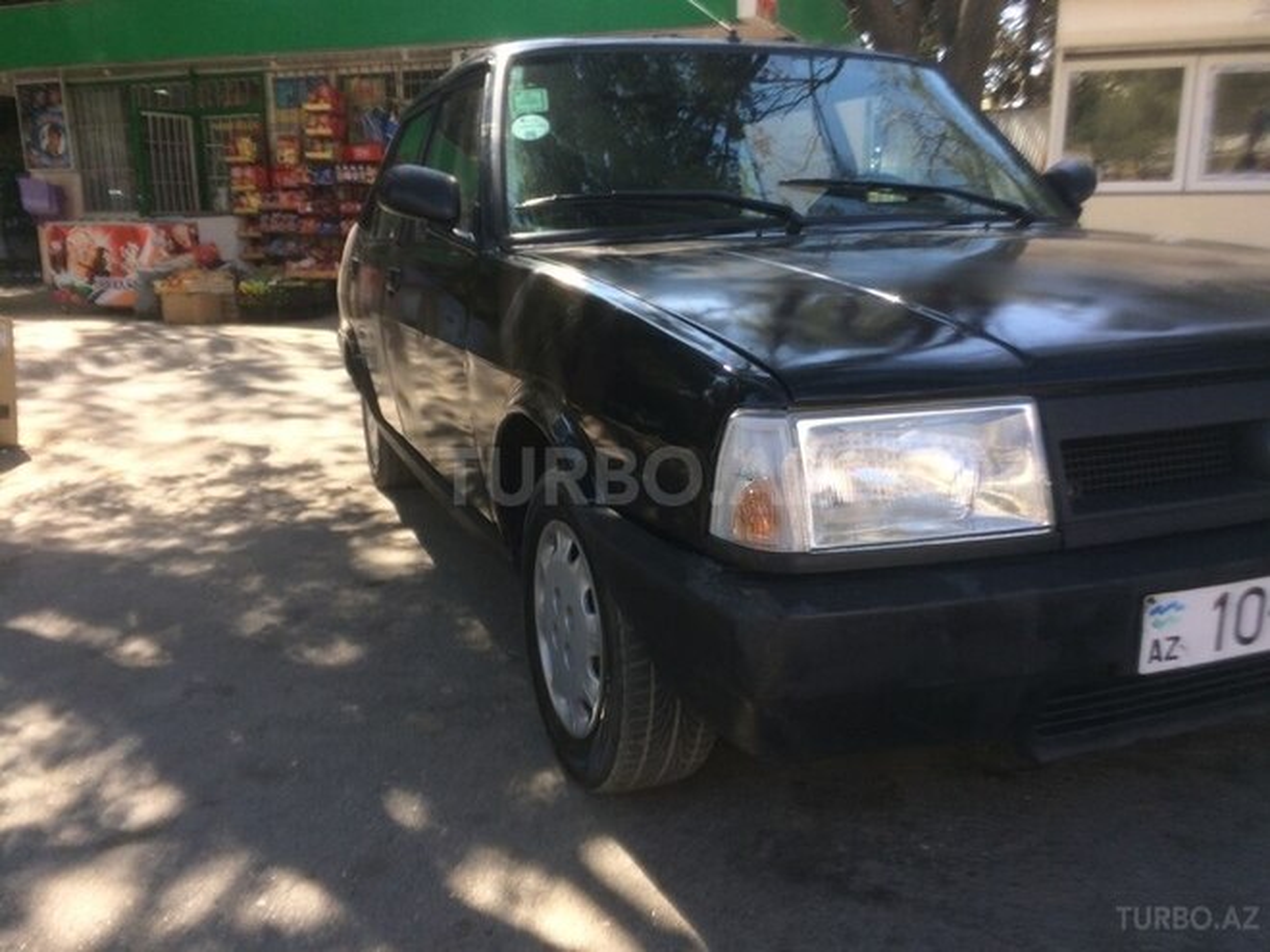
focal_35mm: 29
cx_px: 635
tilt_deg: -15.4
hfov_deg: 61.7
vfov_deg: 48.2
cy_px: 476
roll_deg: +0.1
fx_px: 1064
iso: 32
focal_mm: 4.15
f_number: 2.2
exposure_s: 1/342
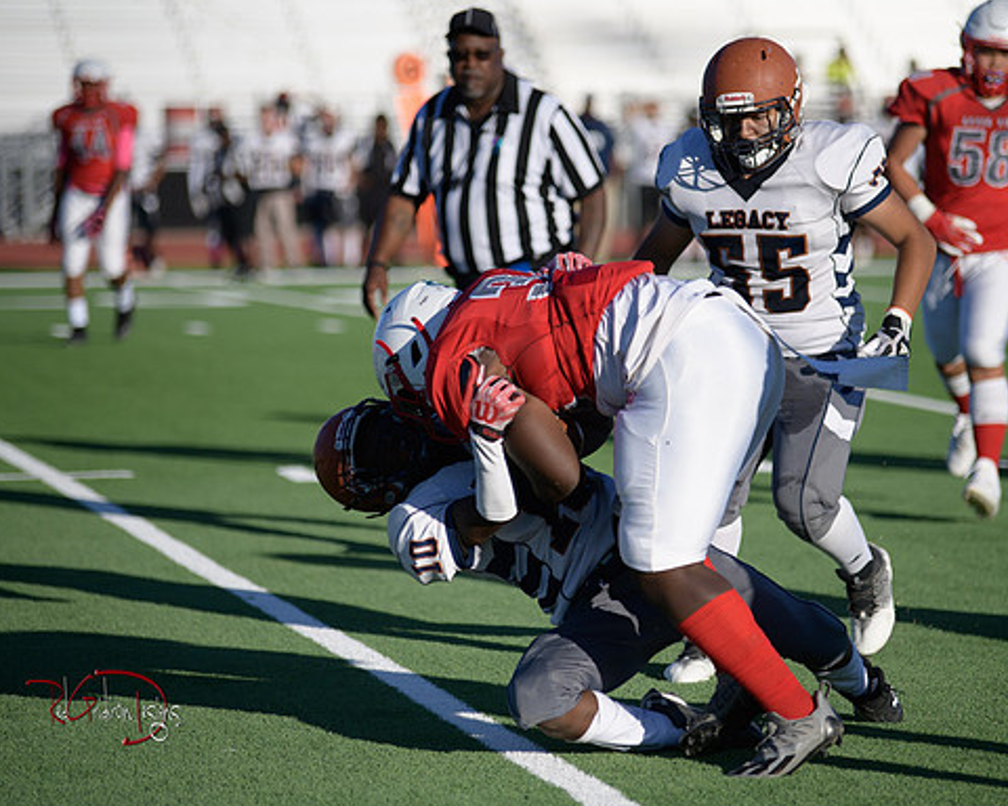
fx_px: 5579
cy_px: 404
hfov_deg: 10.3
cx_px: 582
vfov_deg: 8.3
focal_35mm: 187
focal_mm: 165
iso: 200
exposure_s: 1/5000
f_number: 2.8
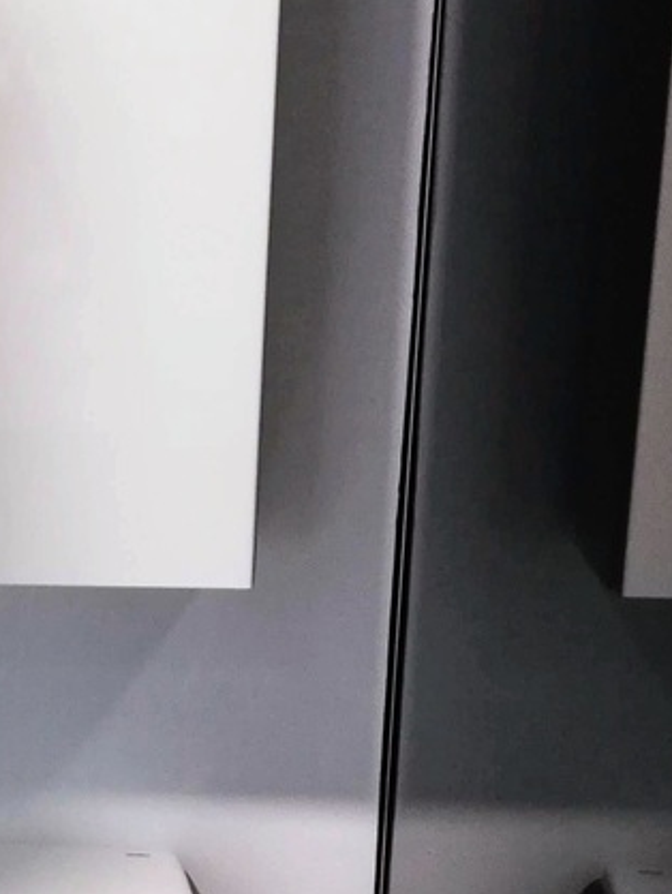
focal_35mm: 93
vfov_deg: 20.9
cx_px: -66
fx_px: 2405
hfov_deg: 15.5
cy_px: 646
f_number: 2.2
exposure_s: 1/24
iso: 400
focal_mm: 3.81
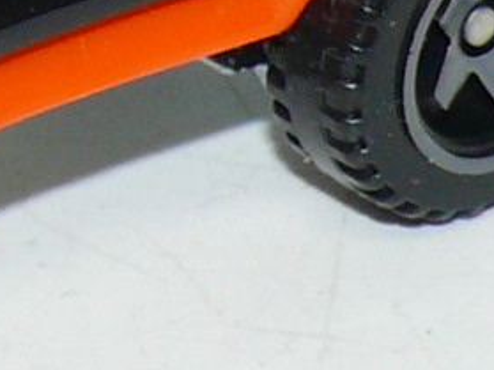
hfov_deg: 3.2
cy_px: -165
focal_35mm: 619
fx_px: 8830
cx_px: -193
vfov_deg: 2.4
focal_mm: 13.8
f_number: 4
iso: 100
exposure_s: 1/30
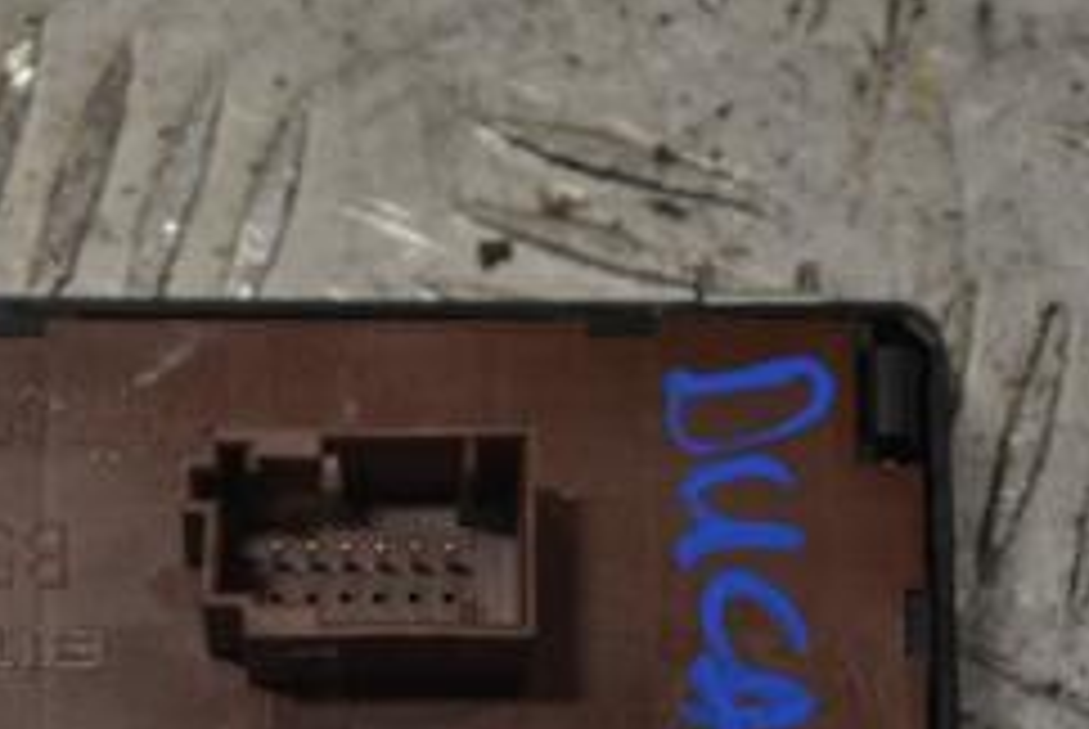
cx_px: 212
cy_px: 734
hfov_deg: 10.0
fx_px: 6186
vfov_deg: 6.7
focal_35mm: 204
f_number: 5.6
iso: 360
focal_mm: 55
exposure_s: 1/125
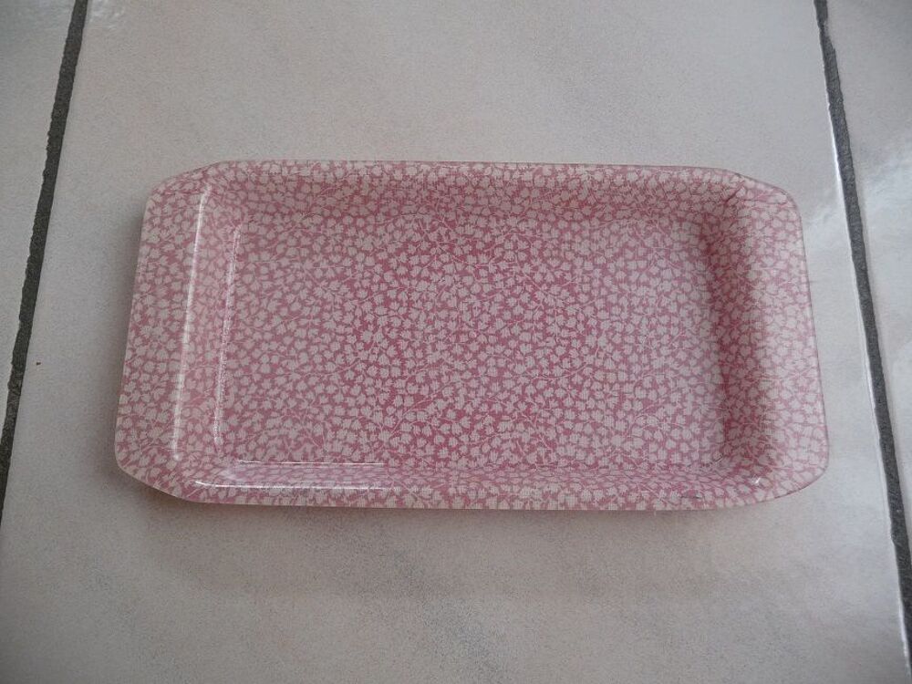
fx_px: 738
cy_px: 342
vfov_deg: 49.7
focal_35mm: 28
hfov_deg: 63.4
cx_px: 456
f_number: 3.3
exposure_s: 1/40
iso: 100
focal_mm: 4.7
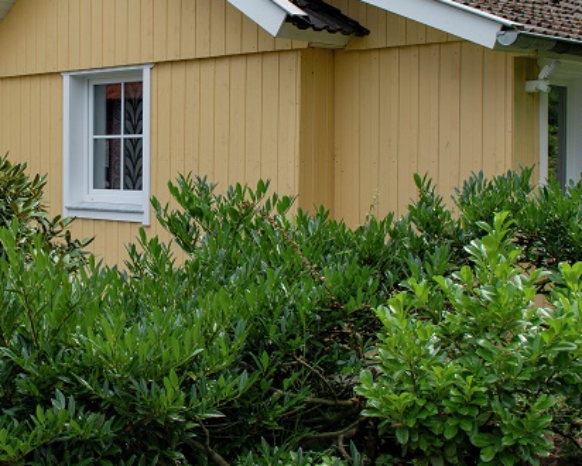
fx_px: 1017
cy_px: 195
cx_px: 127
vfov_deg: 25.8
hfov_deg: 31.2
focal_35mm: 59
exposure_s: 1/200
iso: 100
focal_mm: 24
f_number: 7.1
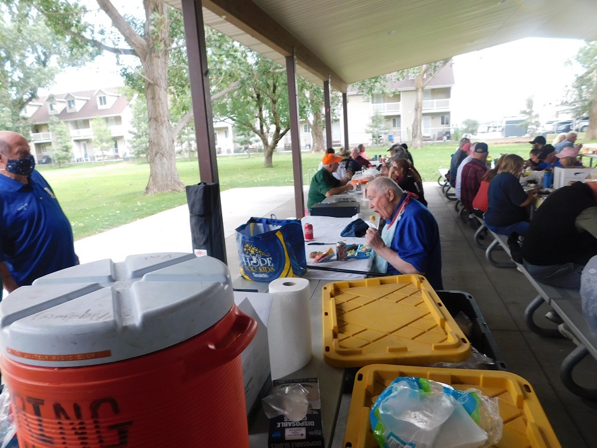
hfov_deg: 71.6
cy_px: 228
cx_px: 298
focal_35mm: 24
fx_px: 414
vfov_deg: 56.8
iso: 140
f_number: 3
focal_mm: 4
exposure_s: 1/30
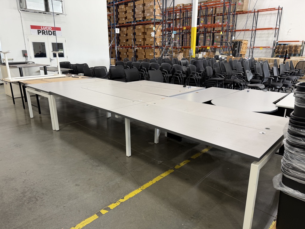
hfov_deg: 71.6
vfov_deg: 56.8
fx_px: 211
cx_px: 152
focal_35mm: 24
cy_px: 114
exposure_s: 1/60
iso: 100
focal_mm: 6.76
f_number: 1.78
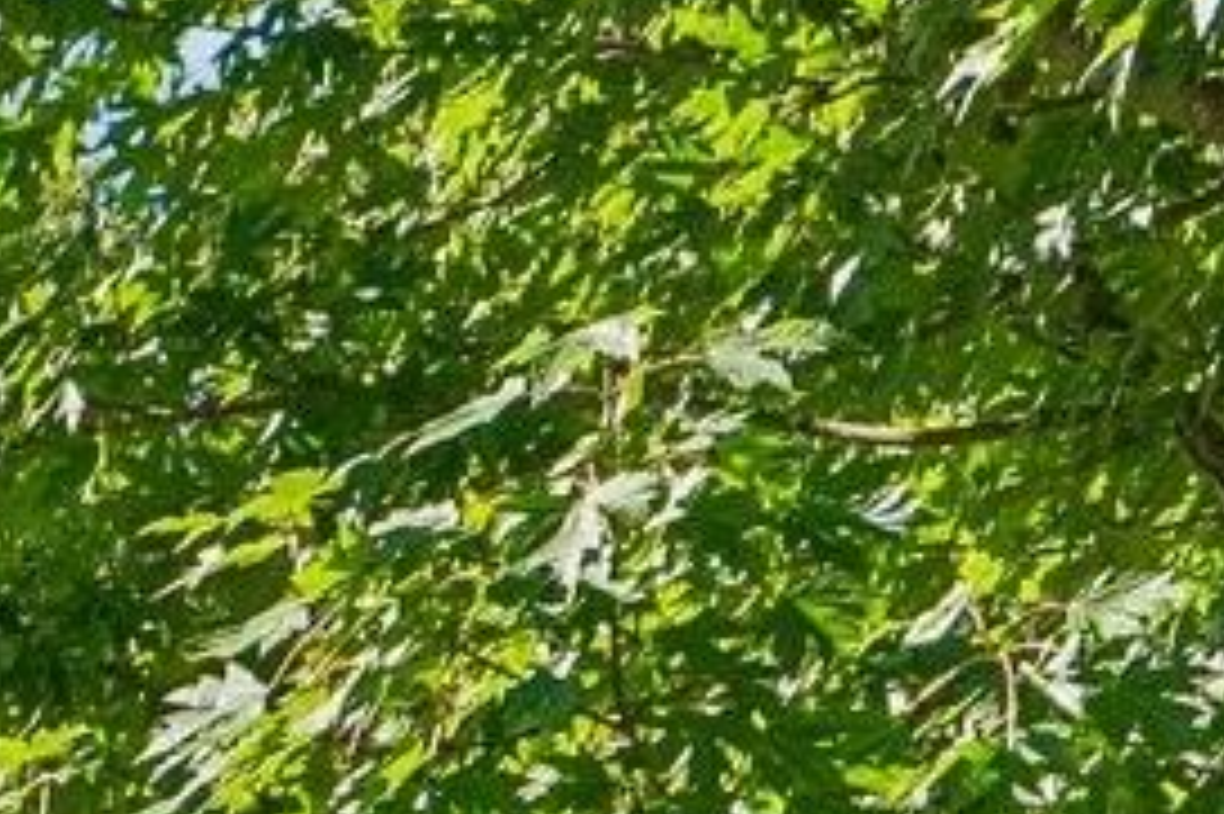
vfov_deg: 5.5
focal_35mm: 226
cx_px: -2426
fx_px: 7679
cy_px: 2786
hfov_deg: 7.9
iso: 100
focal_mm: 20
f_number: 8
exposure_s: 1/45
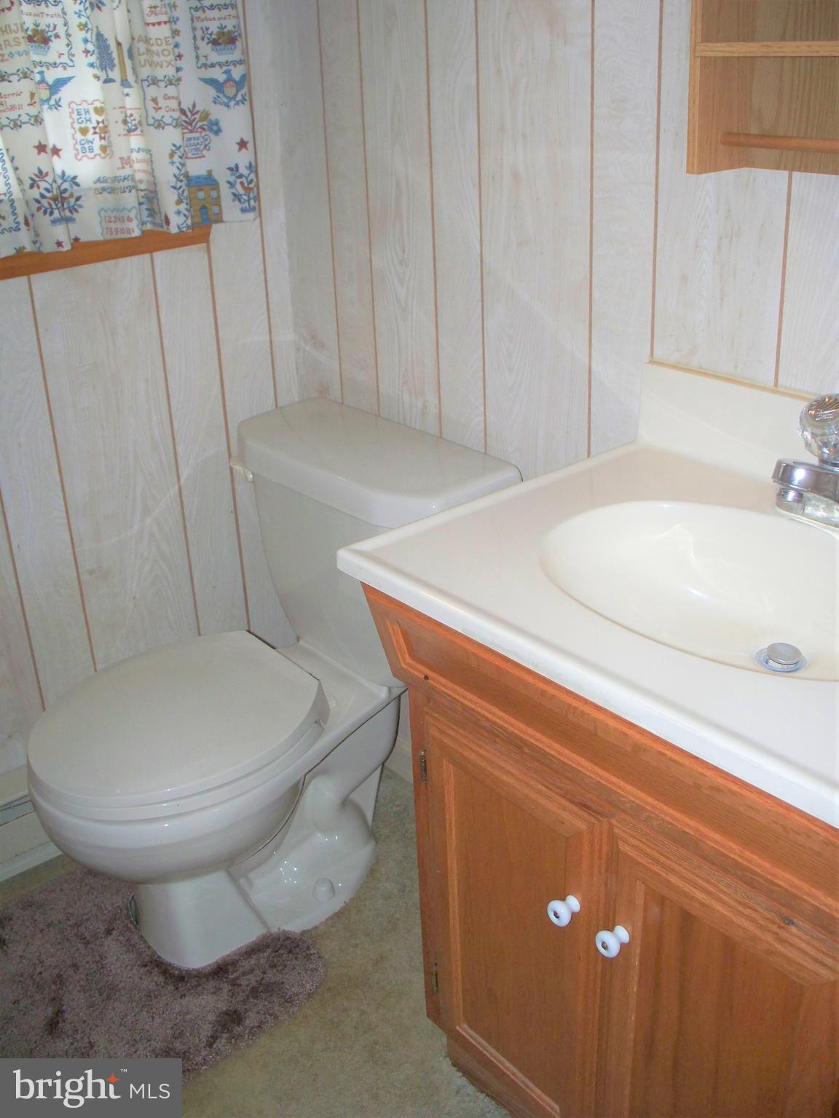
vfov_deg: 51.4
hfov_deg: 39.7
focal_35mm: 36
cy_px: 559
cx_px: 420
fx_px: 1163
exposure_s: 1/30
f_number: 2.8
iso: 200
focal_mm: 7.54
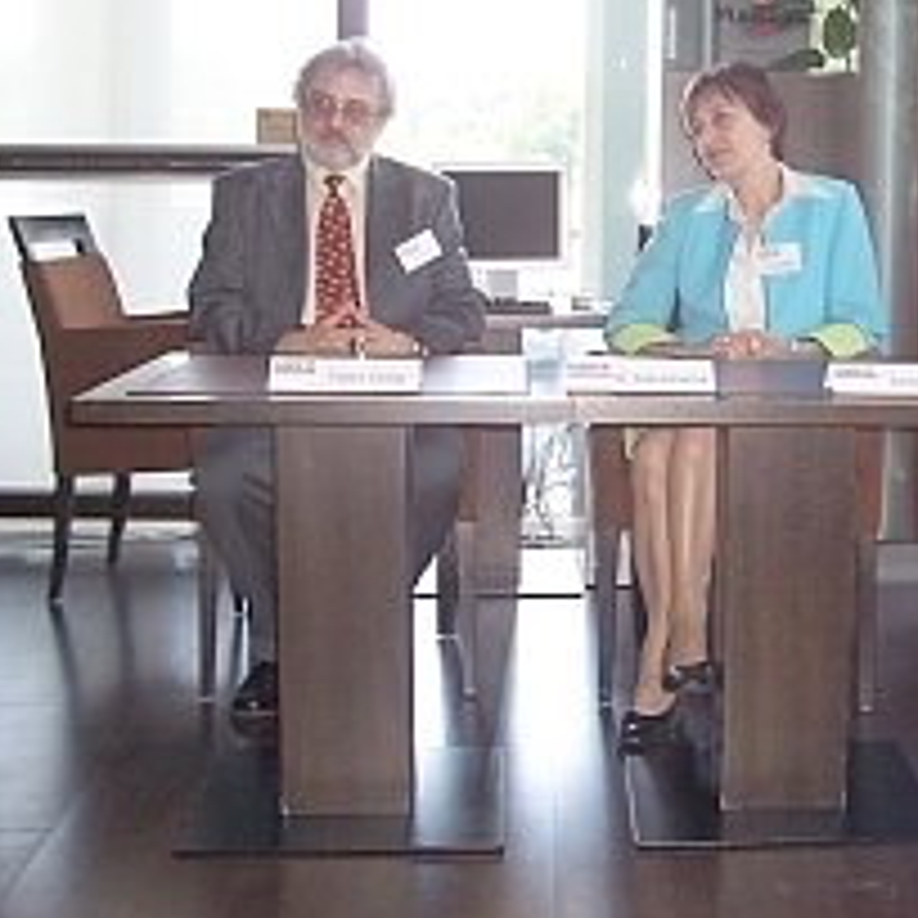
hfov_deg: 28.4
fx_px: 1770
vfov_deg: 29.0
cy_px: 351
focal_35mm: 59
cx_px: 747
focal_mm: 5.6
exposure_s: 1/60
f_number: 2.7
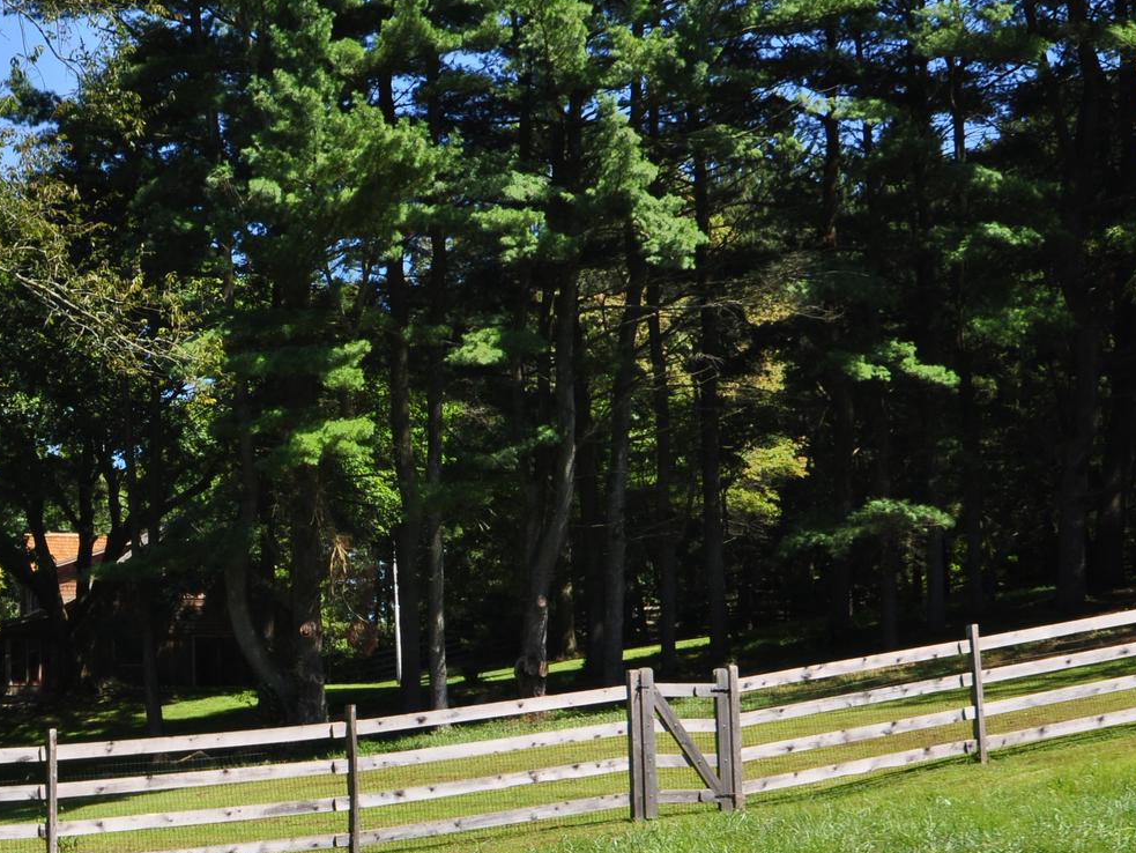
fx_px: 2364
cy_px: 704
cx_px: 113
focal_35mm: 72
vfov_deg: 20.2
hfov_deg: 26.1
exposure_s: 1/250
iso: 360
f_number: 10
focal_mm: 24
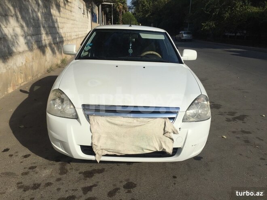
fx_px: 224
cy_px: 100
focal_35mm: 29
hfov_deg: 61.7
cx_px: 134
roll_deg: -1.8
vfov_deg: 48.2
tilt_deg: -17.7
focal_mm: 4.15
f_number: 2.2
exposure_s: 1/4405
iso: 32
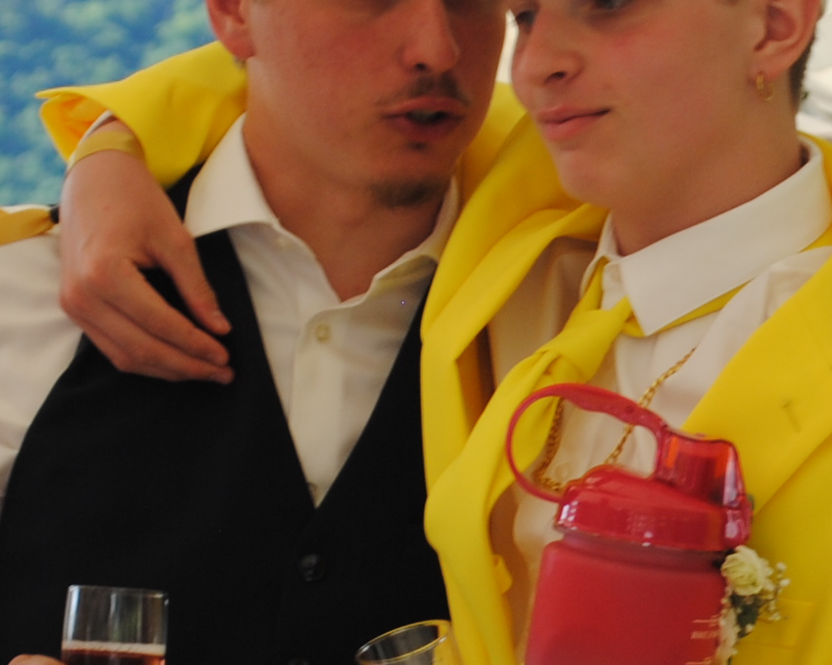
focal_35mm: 278
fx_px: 6845
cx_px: 696
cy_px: 451
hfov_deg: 6.9
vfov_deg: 5.6
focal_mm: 44
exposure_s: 1/125
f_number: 5.6
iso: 100
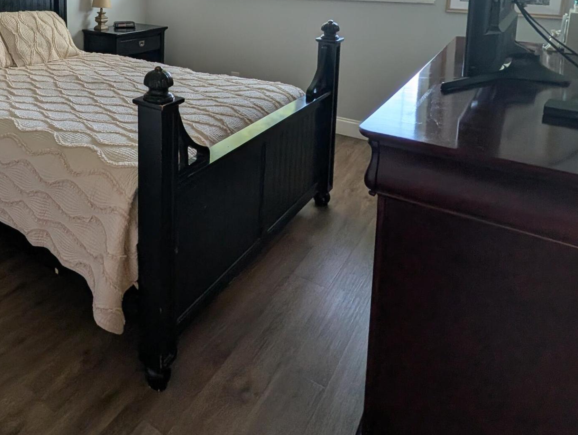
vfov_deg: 47.8
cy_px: 24
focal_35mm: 25
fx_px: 418
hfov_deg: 63.8
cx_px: 123
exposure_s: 1/81.8
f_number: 1.7
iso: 56
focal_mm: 2.02
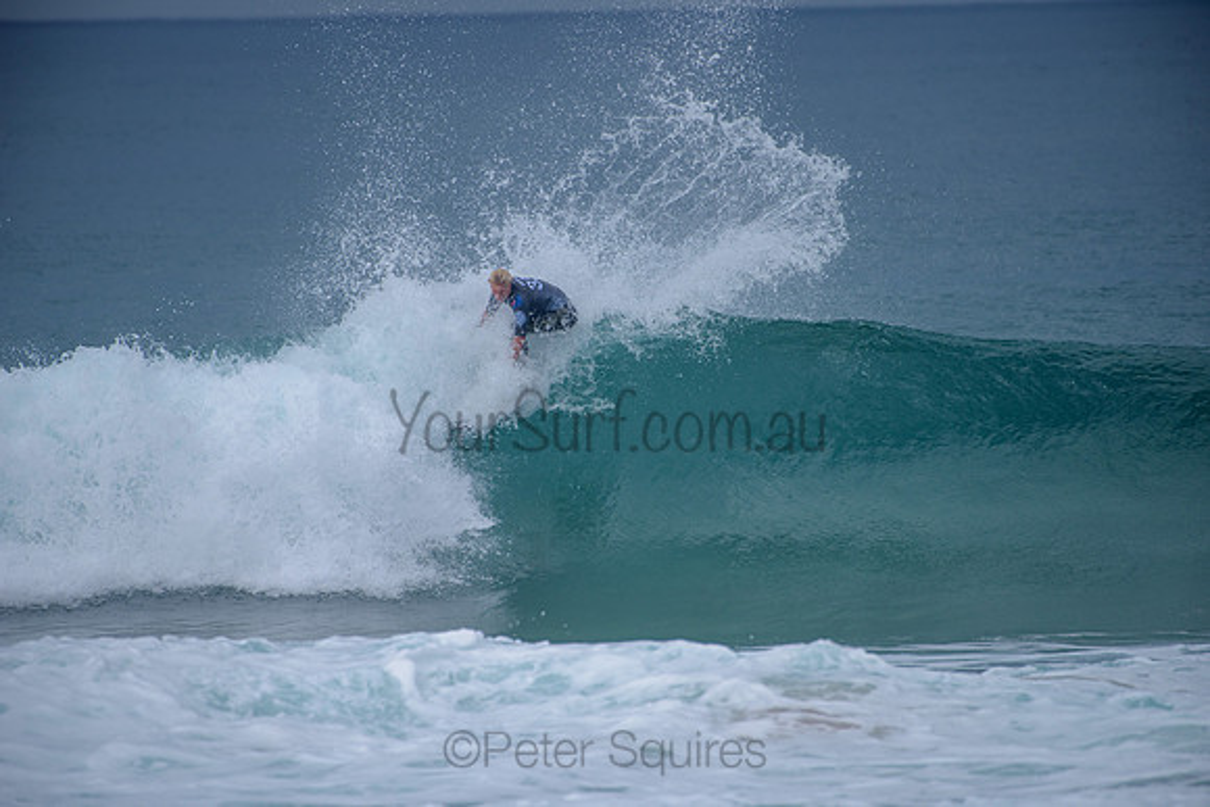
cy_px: 404
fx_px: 16809
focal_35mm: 500
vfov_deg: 2.8
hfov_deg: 4.1
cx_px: 605
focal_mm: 500
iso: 180
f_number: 5.6
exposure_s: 1/2000
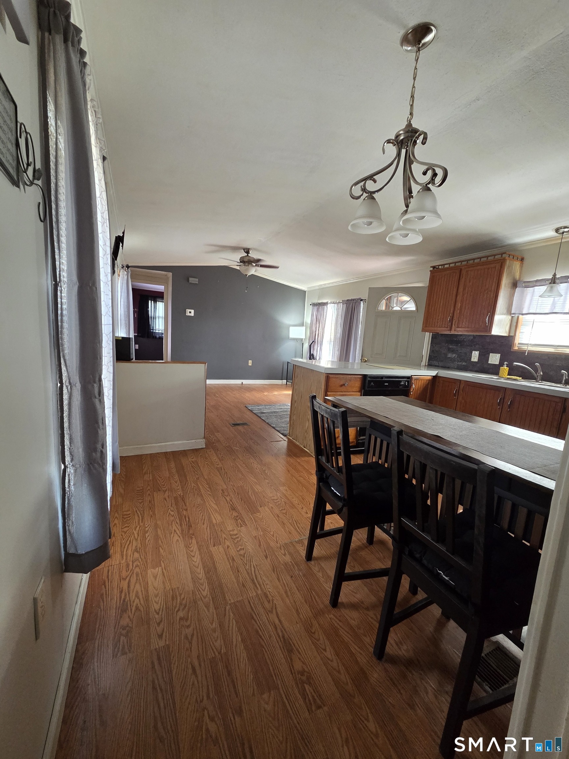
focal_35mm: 13
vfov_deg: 106.2
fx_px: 285
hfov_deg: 89.9
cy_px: 380
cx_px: 284
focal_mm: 2.2
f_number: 2.2
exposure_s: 1/60
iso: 400
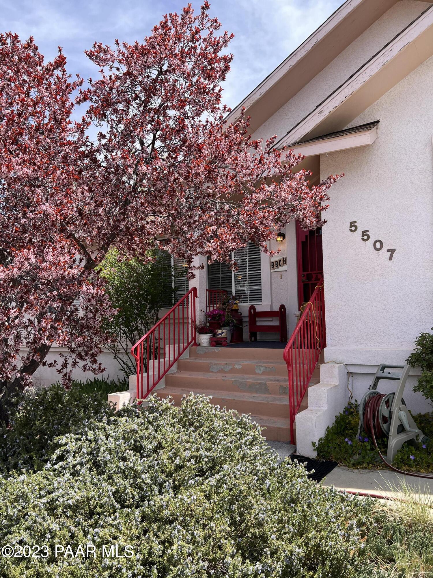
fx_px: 434
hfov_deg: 53.1
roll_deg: +0.9
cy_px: 289
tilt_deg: +4.4
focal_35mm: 26
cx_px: 216
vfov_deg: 67.3
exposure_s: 1/1724
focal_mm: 5.7
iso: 50
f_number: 1.5
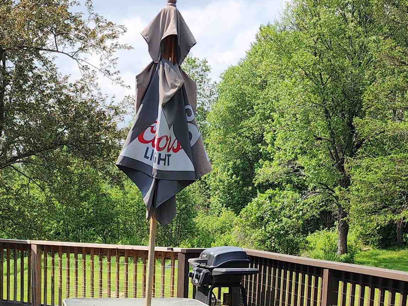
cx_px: 154
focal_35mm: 62
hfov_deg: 31.1
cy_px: 351
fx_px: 731
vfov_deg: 22.1
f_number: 1.8
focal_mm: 6.4
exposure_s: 1/568
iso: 12
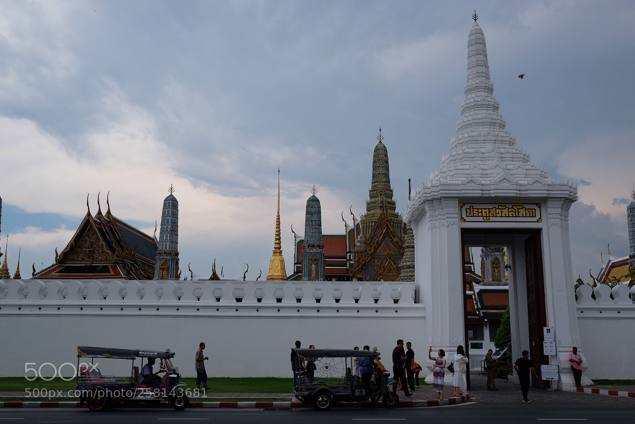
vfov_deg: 37.9
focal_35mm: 35
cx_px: 318
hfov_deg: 54.4
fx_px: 617
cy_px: 212
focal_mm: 23
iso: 250
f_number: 4
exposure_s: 1/2400
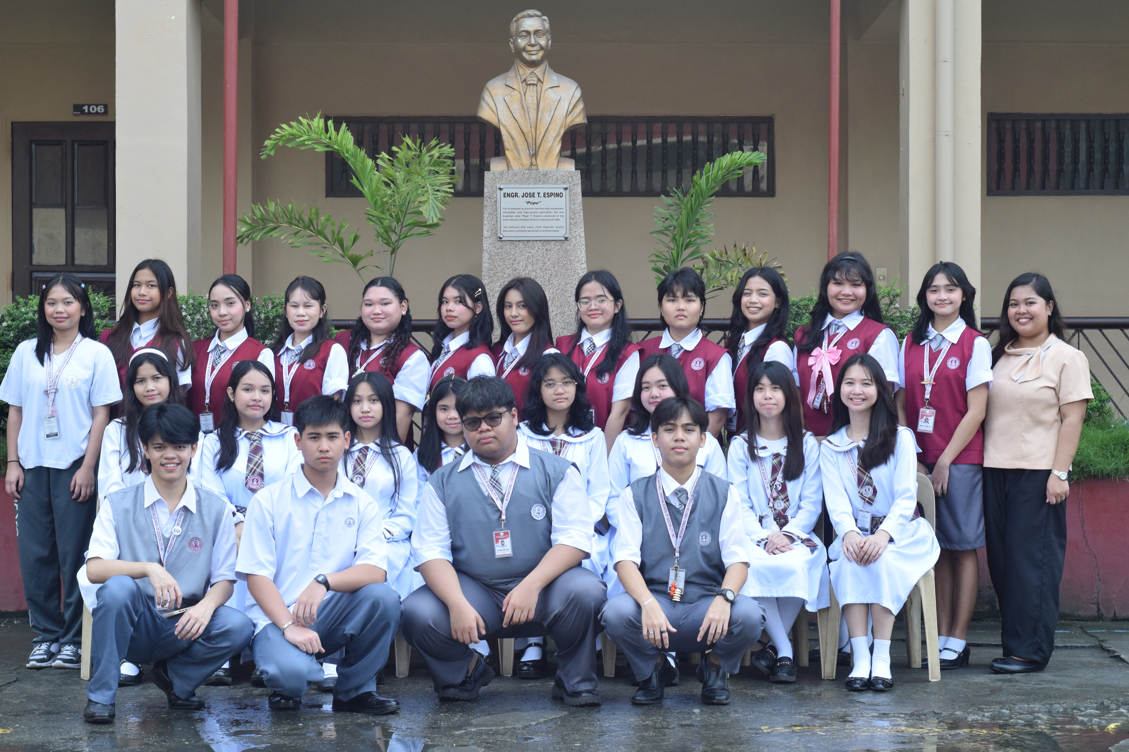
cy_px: 376
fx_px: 2352
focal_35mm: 75
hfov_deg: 27.0
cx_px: 564
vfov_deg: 18.2
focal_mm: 50
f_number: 5.6
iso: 800
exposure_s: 1/1000
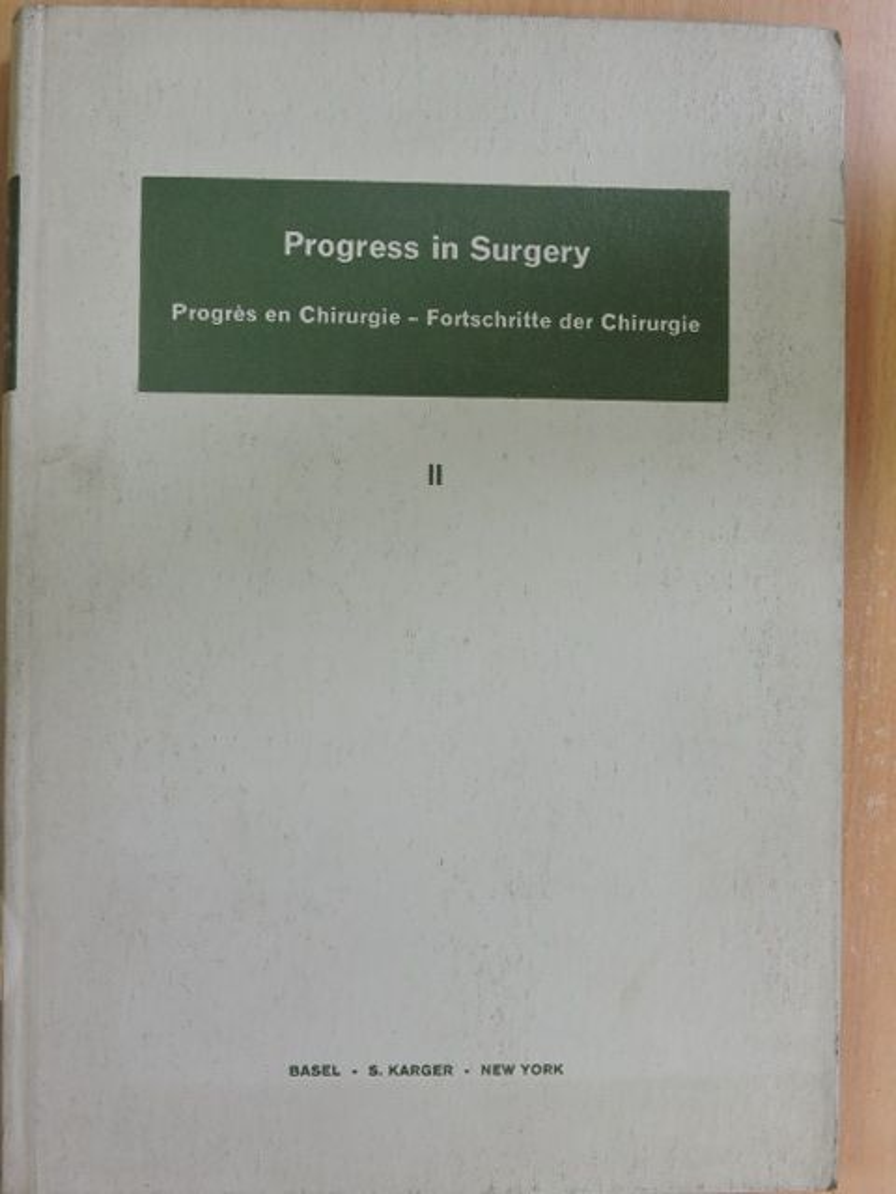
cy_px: 597
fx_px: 1726
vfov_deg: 38.2
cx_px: 448
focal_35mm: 50
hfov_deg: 29.1
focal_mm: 9
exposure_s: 1/13
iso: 400
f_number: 5.6
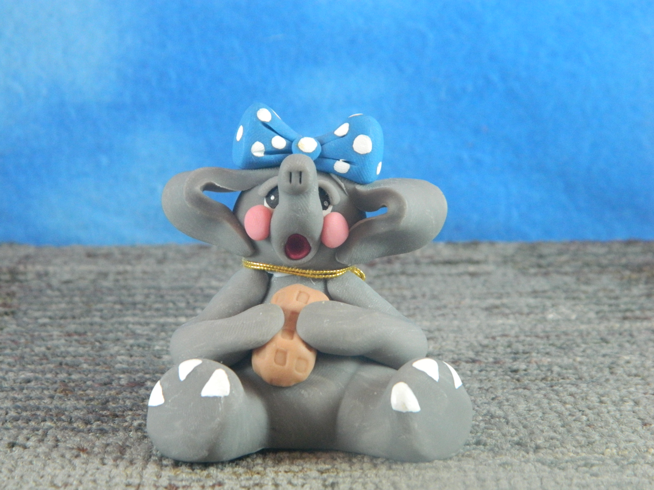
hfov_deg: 23.3
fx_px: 1587
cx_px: 327
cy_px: 245
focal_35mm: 84
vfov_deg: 17.6
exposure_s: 1/15
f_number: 4.2
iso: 400
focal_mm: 15.1
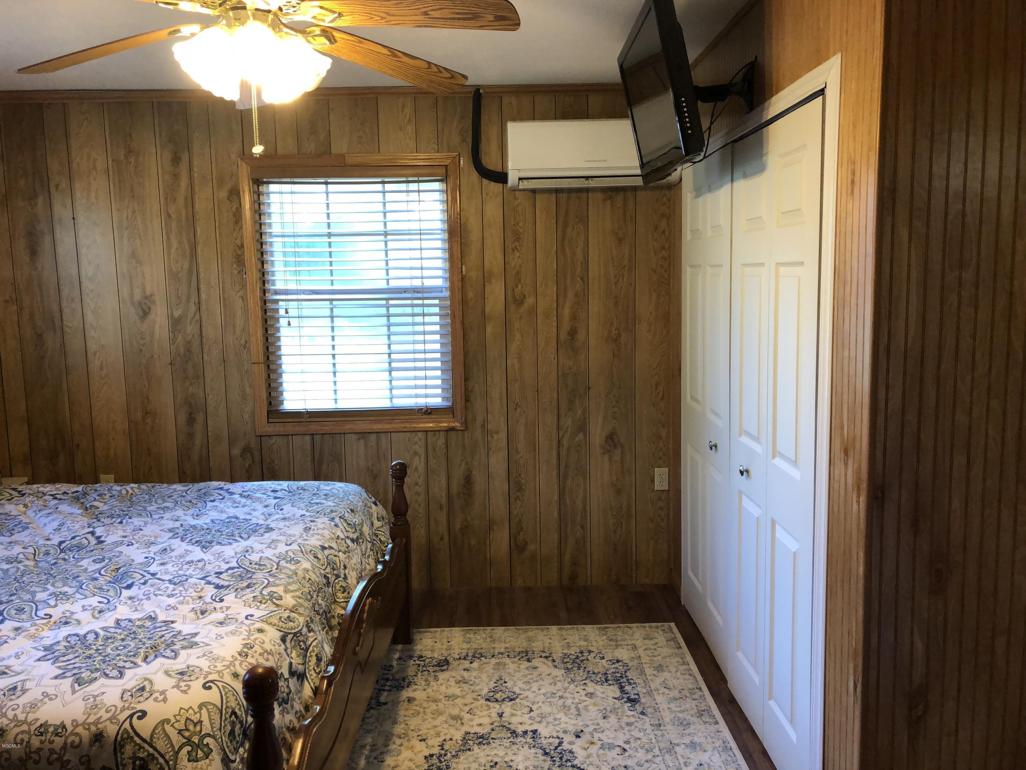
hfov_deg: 63.4
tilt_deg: -7.1
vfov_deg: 49.7
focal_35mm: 28
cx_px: 513
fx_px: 830
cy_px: 385
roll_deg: +1.2
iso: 160
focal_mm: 3.99
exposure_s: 1/60
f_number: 1.8
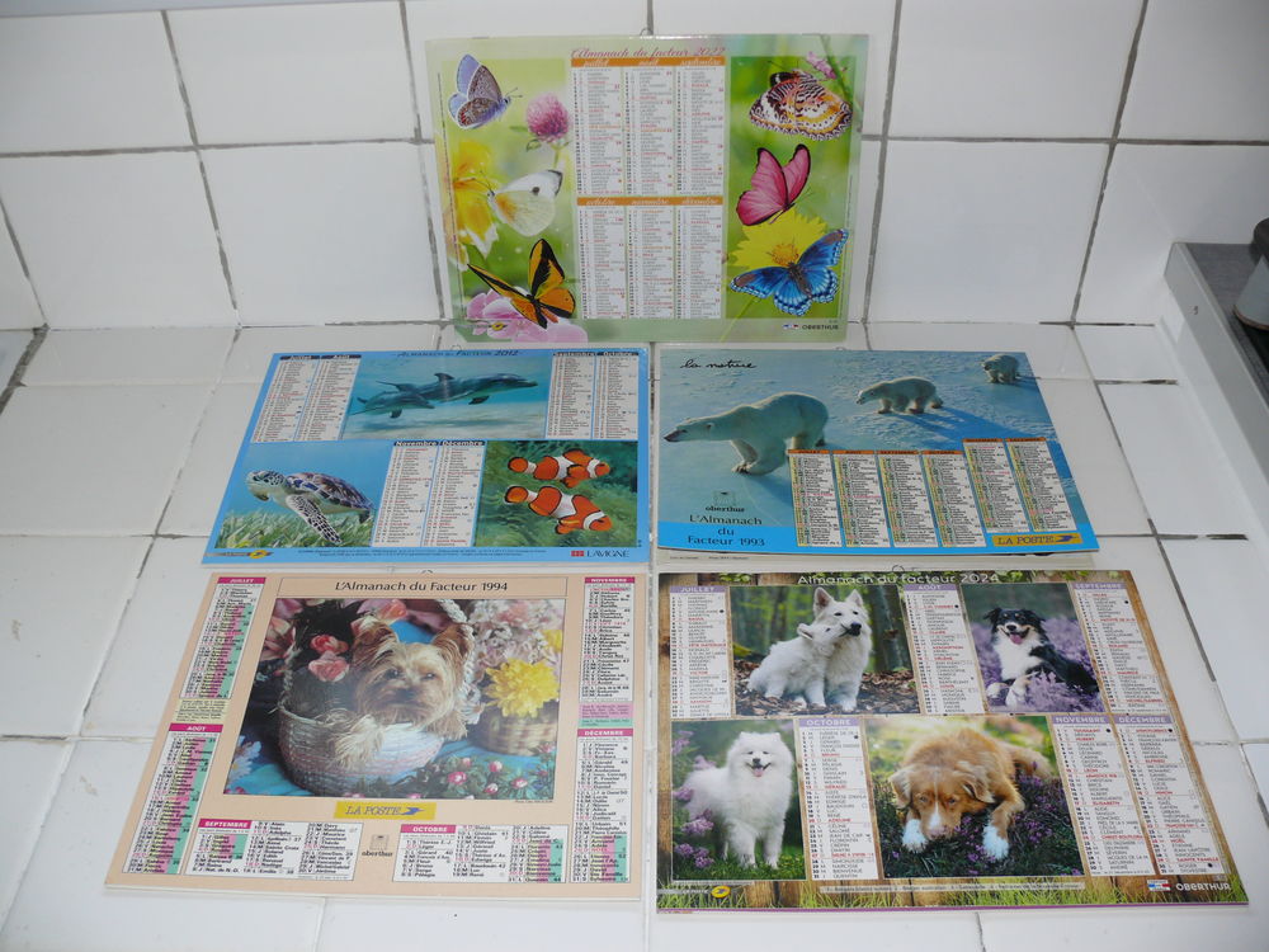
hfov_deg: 52.6
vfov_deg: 40.7
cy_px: 476
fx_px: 1283
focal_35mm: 35
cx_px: 634
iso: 100
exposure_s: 1/30
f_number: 2.8
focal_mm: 7.4
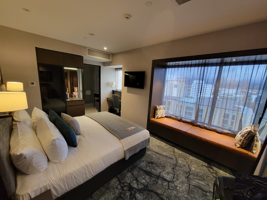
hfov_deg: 106.2
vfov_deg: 89.9
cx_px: 134
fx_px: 100
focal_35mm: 13
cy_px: 100
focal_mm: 2.2
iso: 400
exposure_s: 1/50
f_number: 2.2
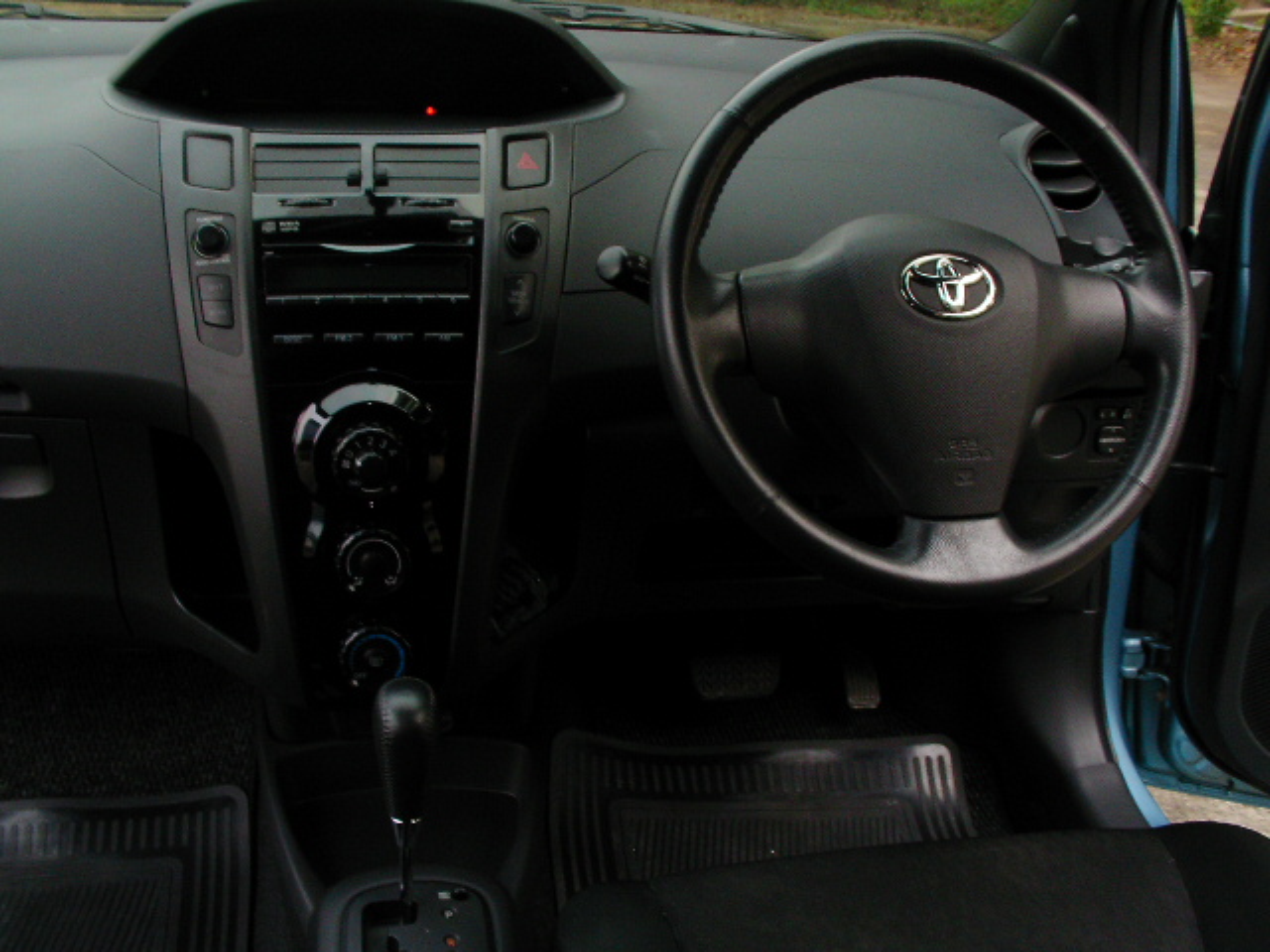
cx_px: 635
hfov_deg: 49.0
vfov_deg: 37.7
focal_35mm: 38
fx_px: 1394
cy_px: 476
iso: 100
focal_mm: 5.8
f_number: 5.8
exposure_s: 1/30
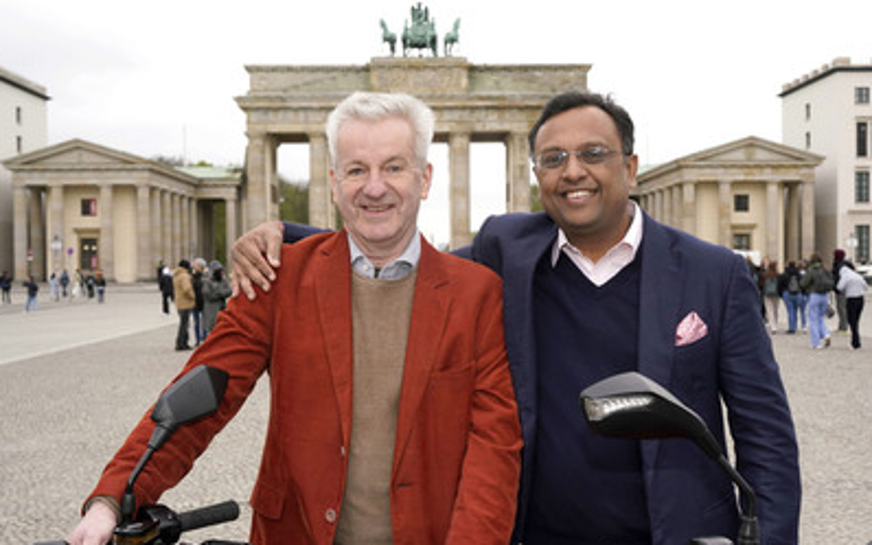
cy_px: 285
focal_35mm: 45
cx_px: 461
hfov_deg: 44.3
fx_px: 1070
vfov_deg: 28.6
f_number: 8
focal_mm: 39
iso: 500
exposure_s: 1/250
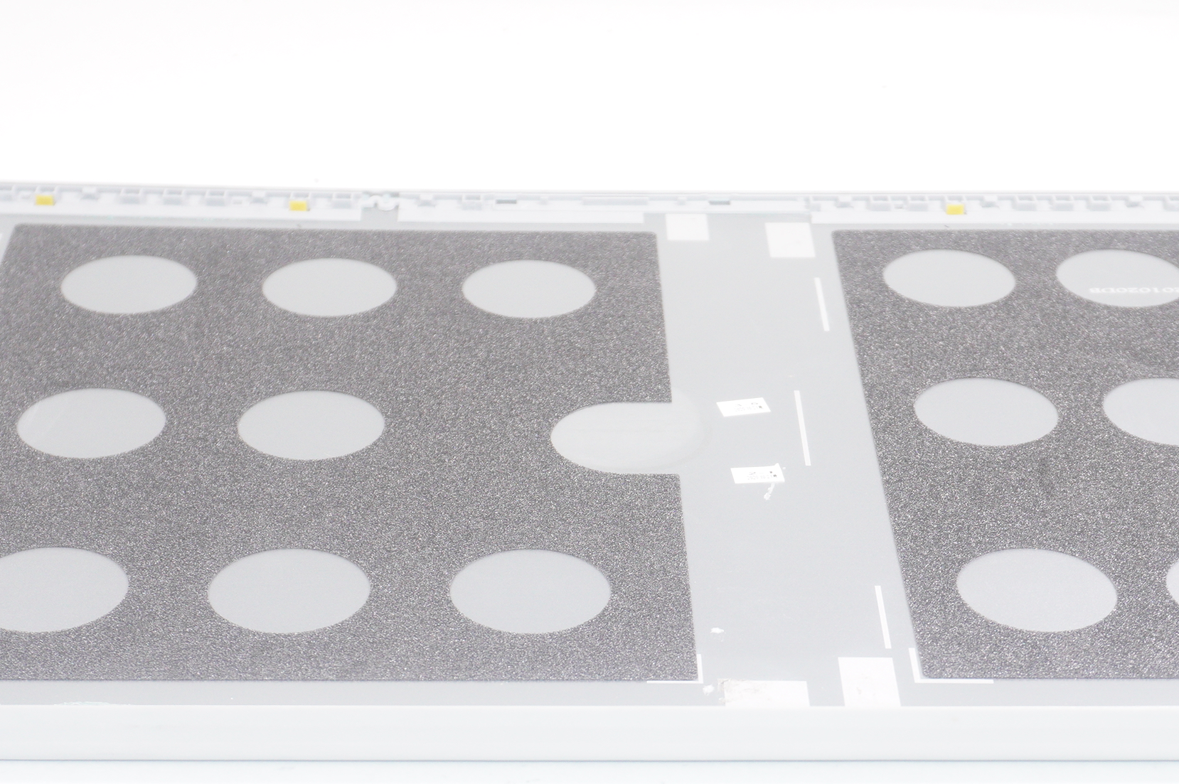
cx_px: 648
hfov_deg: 25.7
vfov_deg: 17.1
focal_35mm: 79
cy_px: 640
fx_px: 2582
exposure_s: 1/160
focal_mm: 29
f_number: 6.3
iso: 640
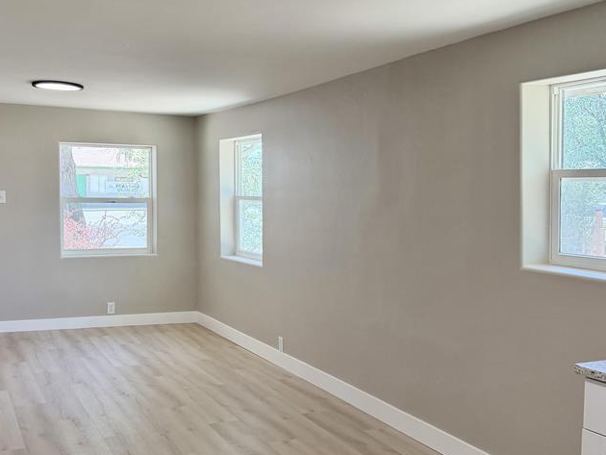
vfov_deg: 36.8
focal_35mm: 39
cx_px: 221
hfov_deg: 47.3
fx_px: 683
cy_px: 229
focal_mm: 6.76
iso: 160
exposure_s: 1/224
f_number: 1.78
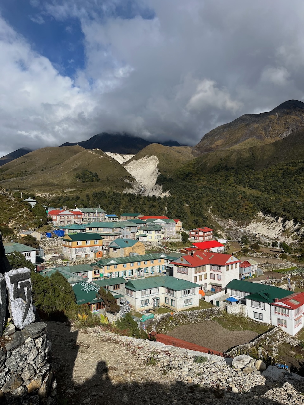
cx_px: 152
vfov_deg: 67.3
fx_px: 304
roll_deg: +0.3
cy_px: 202
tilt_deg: +2.1
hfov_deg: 53.1
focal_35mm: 26
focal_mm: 5.1
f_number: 1.6
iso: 50
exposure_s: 1/5556
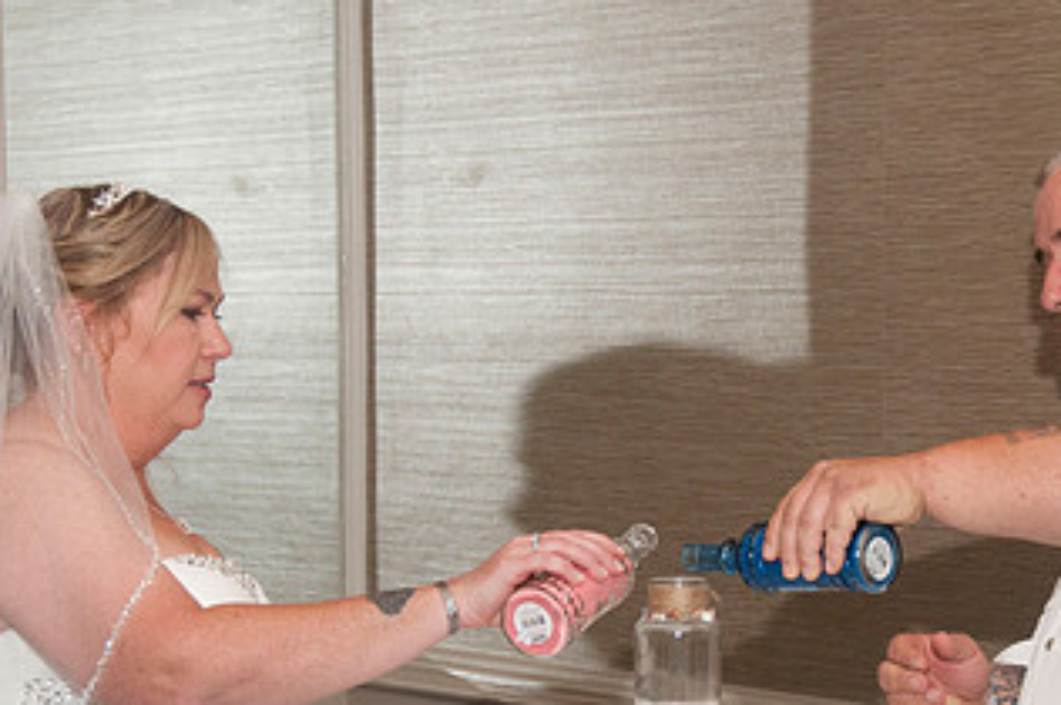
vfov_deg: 11.3
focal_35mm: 121
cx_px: 695
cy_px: 552
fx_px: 3562
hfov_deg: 16.9
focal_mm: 44
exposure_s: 1/125
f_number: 5.6
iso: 800
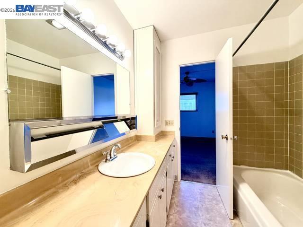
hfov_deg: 102.1
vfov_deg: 85.7
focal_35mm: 14
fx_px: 123
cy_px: 114
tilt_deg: -1.2
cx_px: 152
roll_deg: +0.7
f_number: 2.2
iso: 160
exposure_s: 1/120
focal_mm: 2.22
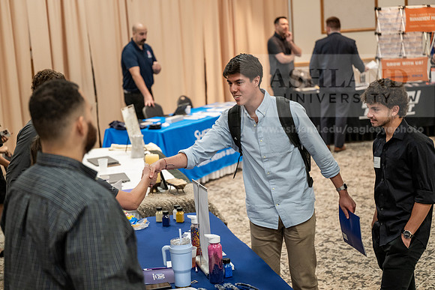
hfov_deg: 28.8
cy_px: 145
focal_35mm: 70
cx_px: 218
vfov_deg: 19.5
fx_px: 846
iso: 2500
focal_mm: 70
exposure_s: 1/200
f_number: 2.8
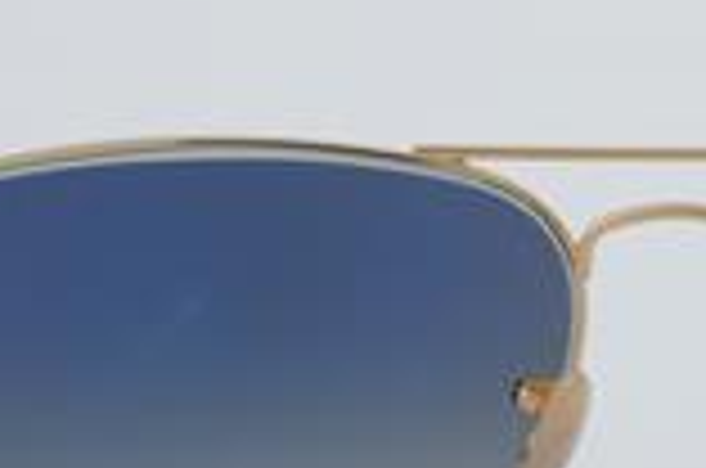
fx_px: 3738
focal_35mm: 191
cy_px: 382
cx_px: 679
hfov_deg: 10.7
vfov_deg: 7.1
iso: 100
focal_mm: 50
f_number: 32
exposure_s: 1/4
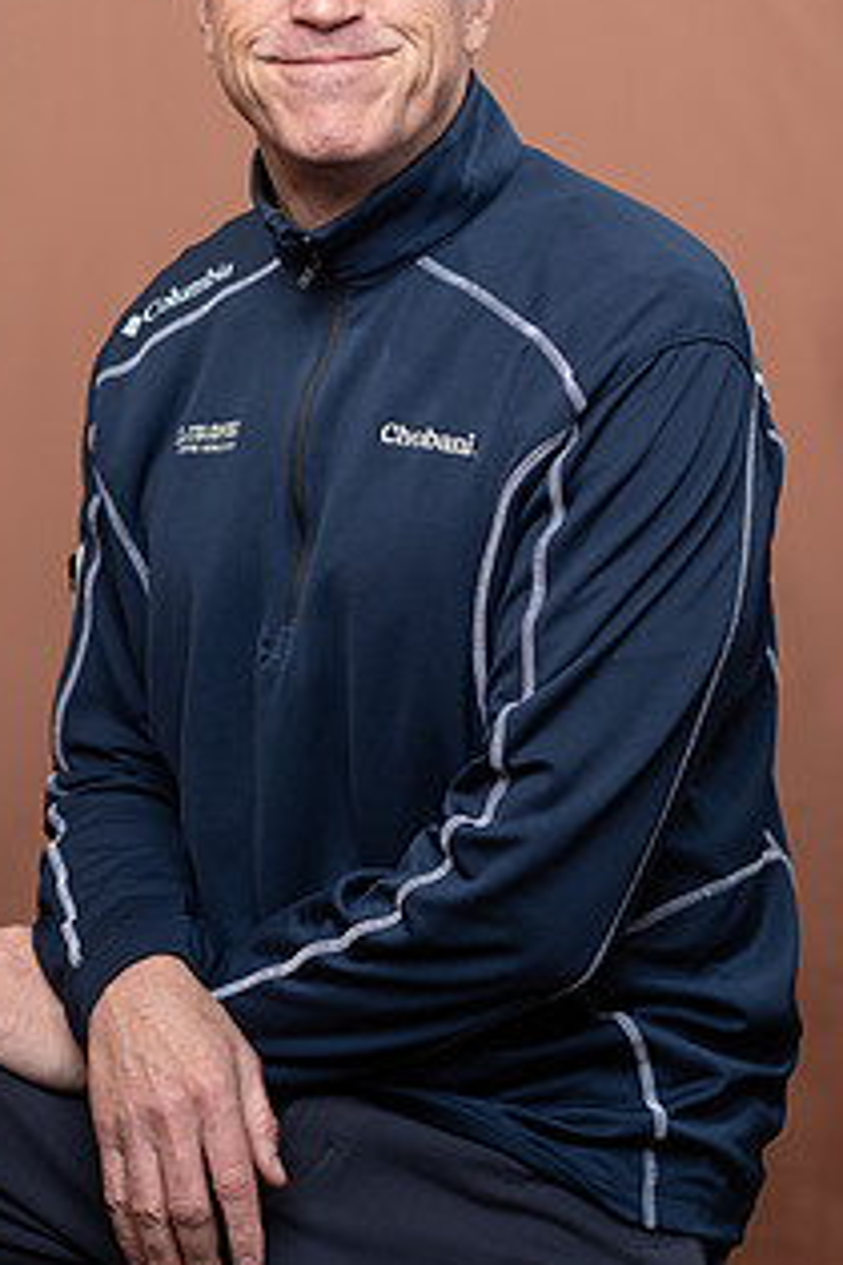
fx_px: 3407
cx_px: 353
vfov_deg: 20.9
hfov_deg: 14.1
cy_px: 394
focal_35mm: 97
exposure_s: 1/160
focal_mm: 68
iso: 320
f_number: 4
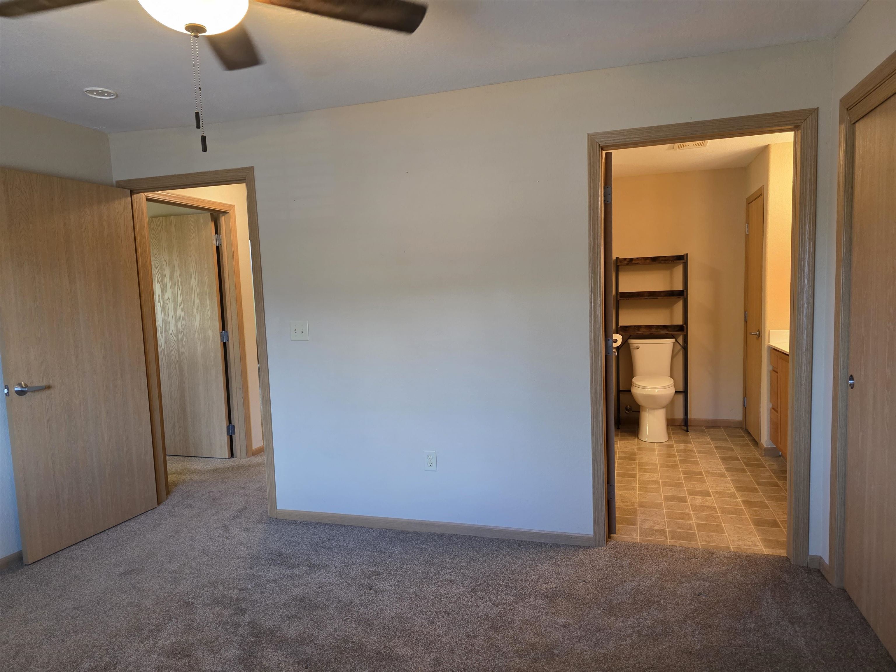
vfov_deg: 58.9
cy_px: 336
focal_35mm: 23
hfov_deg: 73.9
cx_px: 448
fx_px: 595
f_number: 1.7
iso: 500
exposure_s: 1/120
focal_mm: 6.3
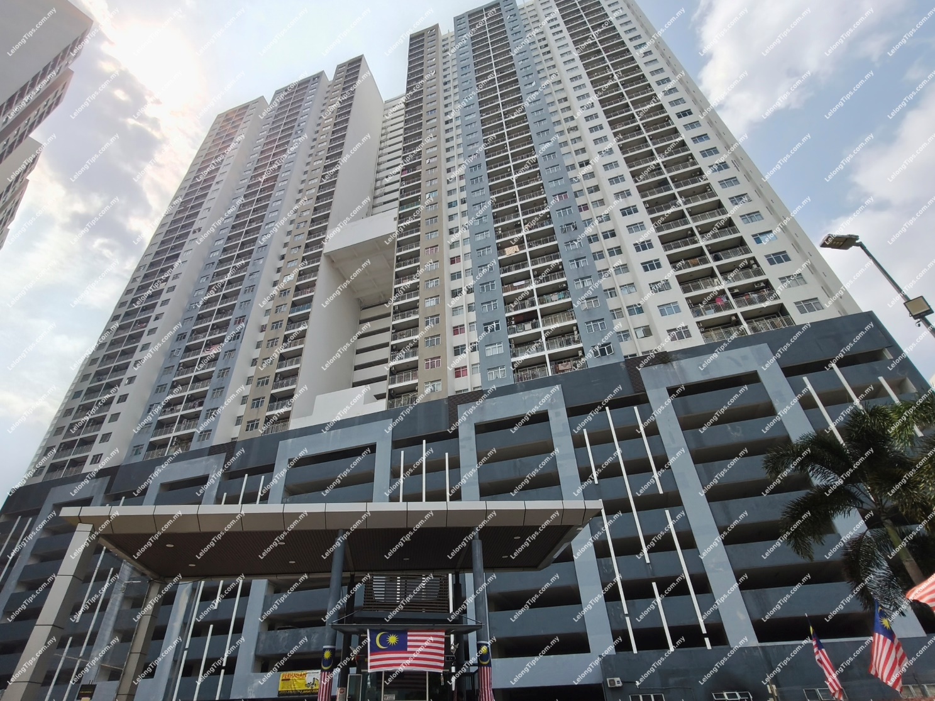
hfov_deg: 98.2
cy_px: 350
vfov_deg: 81.7
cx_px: 468
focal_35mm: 15
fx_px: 405
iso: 50
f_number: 2.2
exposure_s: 1/908
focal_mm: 1.67
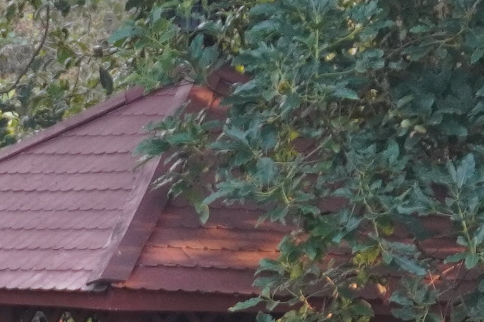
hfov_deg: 6.5
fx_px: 4167
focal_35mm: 310
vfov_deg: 4.3
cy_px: 970
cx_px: -299
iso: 1000
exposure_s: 1/160
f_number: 5
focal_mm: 32
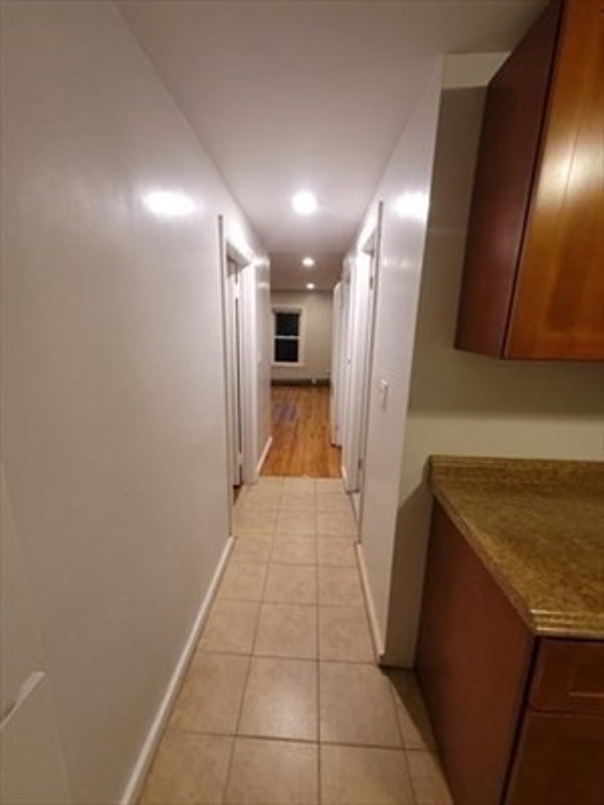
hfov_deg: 89.9
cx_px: 302
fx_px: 302
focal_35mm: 13
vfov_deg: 106.2
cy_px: 402
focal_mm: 2.2
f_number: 2.2
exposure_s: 1/39
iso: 320
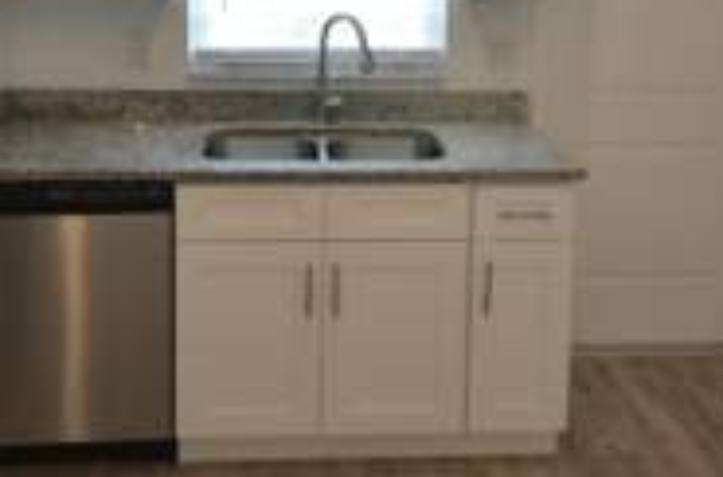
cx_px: 340
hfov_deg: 49.7
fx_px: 781
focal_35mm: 39
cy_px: -25
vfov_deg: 30.9
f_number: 4.5
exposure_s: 1/80
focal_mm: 10
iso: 400
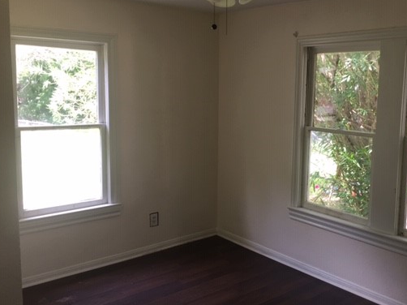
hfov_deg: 49.8
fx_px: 435
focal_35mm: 37
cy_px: 149
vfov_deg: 38.6
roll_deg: -2.2
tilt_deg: -8.2
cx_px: 247
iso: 32
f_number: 2.2
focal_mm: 4.15
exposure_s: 1/60
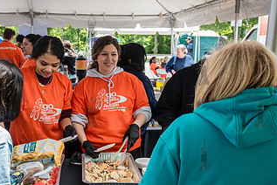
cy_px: 112
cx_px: 91
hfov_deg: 43.8
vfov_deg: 30.5
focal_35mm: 44
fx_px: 339
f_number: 4
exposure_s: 1/320
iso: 400
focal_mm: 24
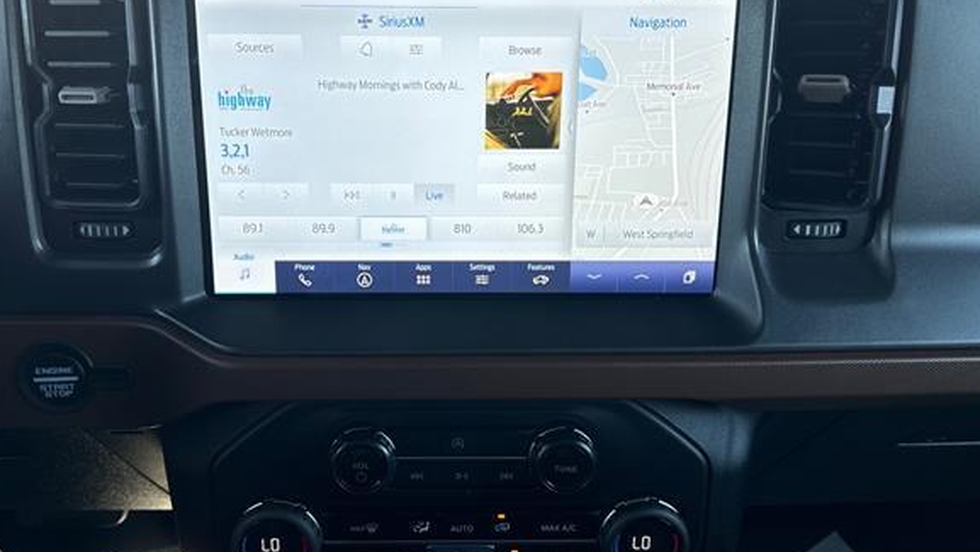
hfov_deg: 65.9
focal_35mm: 29
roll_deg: +0.1
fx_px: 754
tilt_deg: -23.6
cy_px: 236
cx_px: 450
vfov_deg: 40.1
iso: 100
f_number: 1.78
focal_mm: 6.76
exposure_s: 1/195
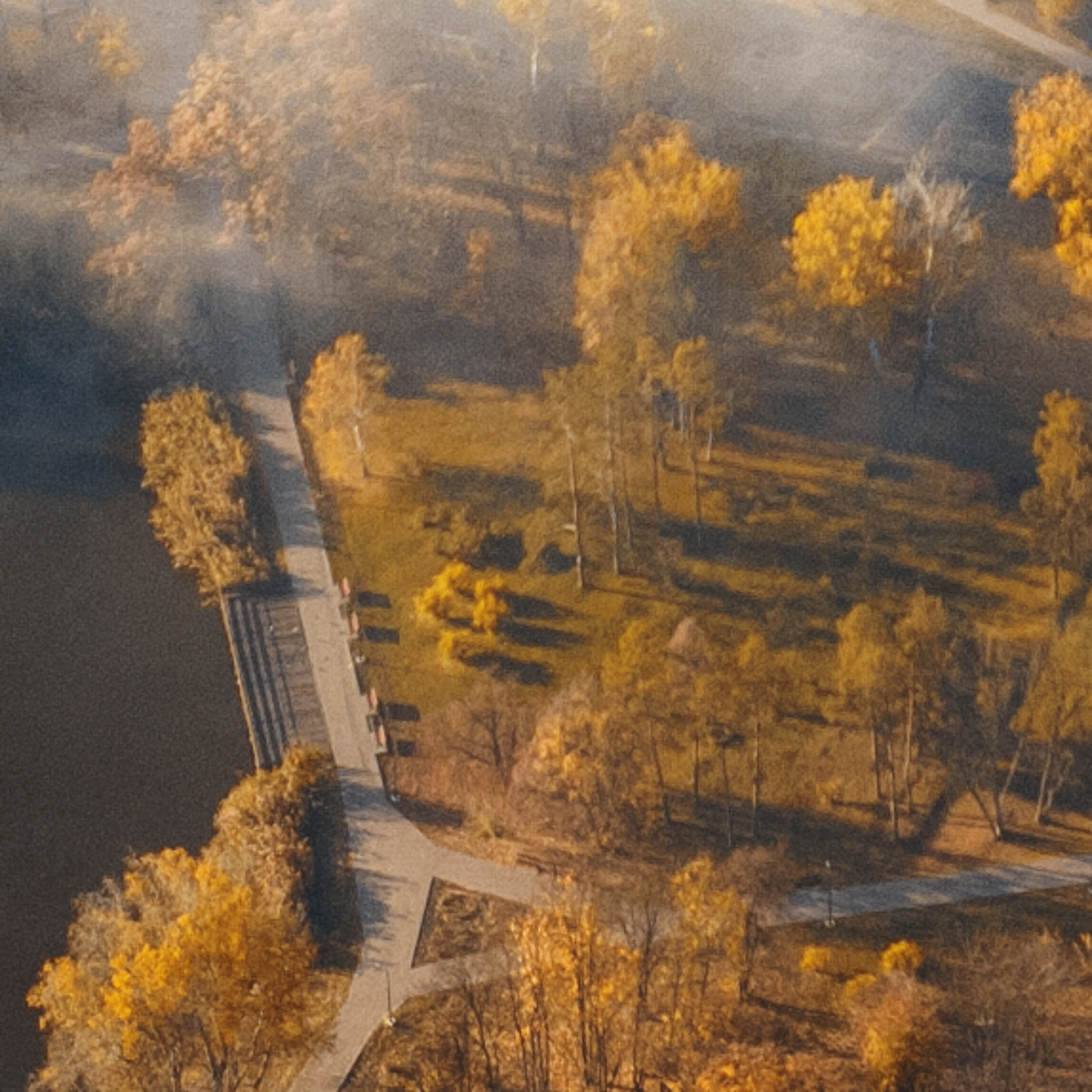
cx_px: 1124
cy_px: -360
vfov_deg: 9.6
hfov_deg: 9.7
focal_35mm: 178
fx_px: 6353
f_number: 2.8
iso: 100
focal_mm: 8.38
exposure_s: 1/730
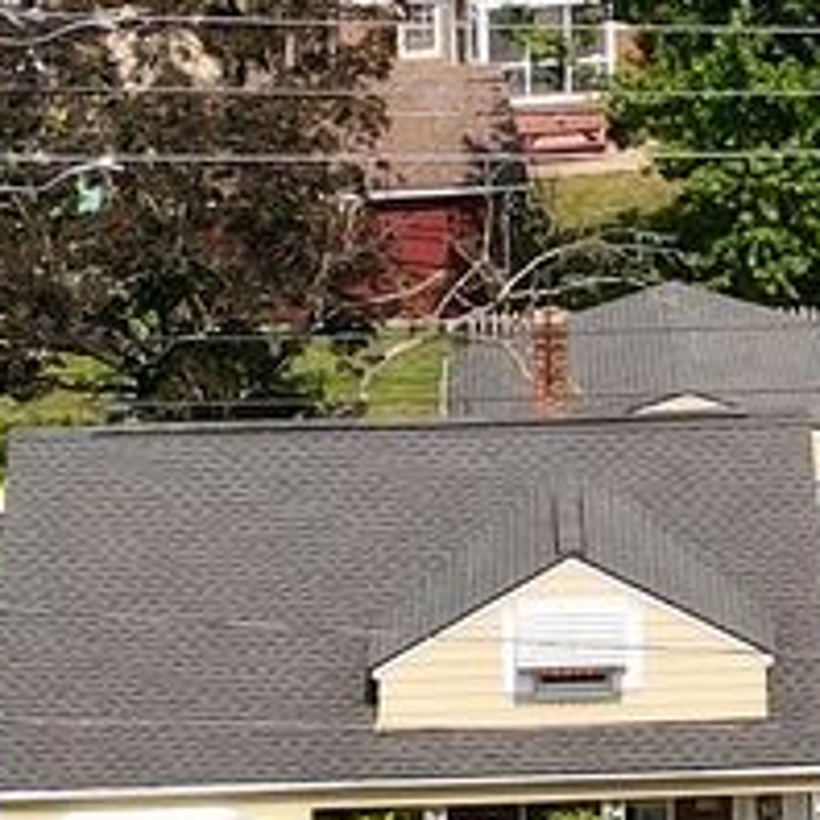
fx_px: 4315
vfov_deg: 10.8
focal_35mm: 161
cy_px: 255
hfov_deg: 10.8
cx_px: 791
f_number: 2.8
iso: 100
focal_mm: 4.5
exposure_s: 1/50
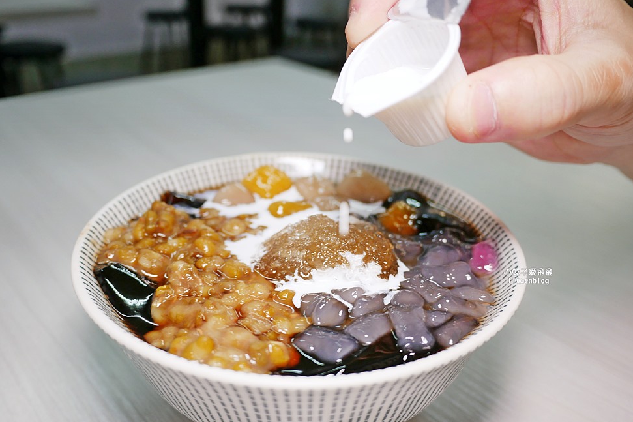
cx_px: 315
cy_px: 223
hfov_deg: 61.9
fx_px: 527
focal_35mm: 30
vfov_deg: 43.6
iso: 200
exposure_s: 1/100
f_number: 2.5
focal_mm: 14
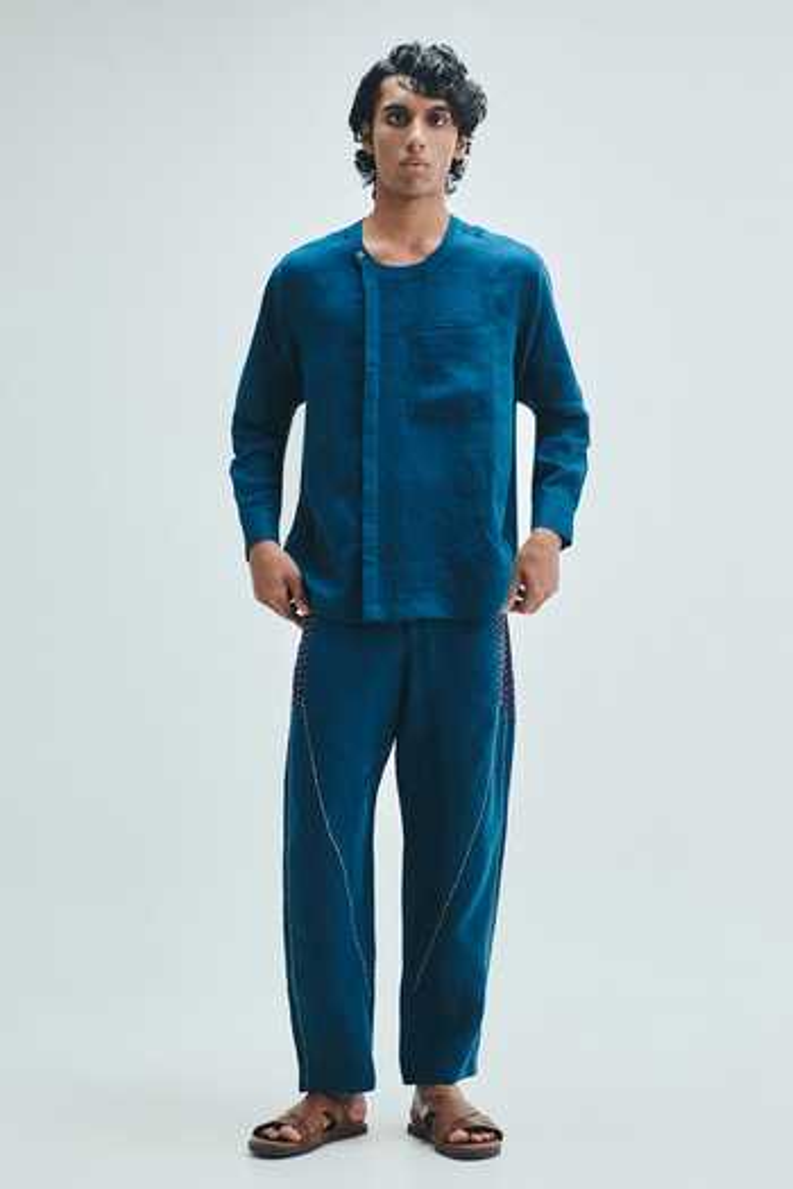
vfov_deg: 34.5
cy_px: 594
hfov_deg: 23.4
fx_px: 1916
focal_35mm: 58
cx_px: 396
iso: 400
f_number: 8
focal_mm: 58
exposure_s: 1/125
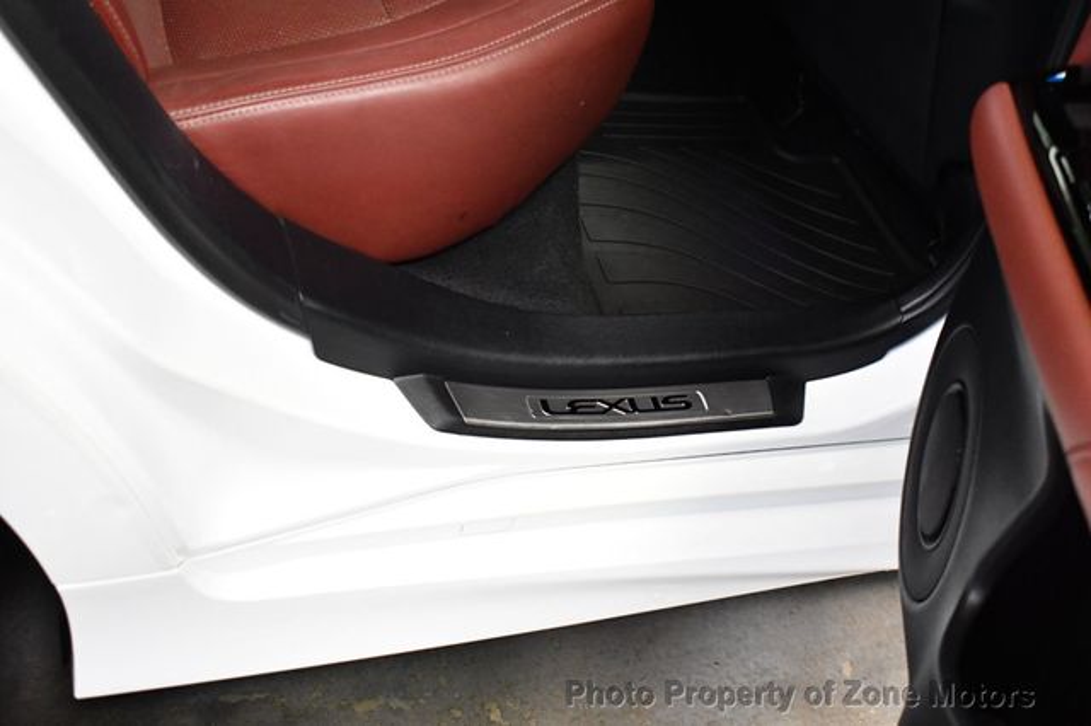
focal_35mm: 42
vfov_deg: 31.9
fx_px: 1272
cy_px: 363
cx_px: 546
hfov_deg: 46.4
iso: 3200
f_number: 4.2
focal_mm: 28
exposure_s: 1/60
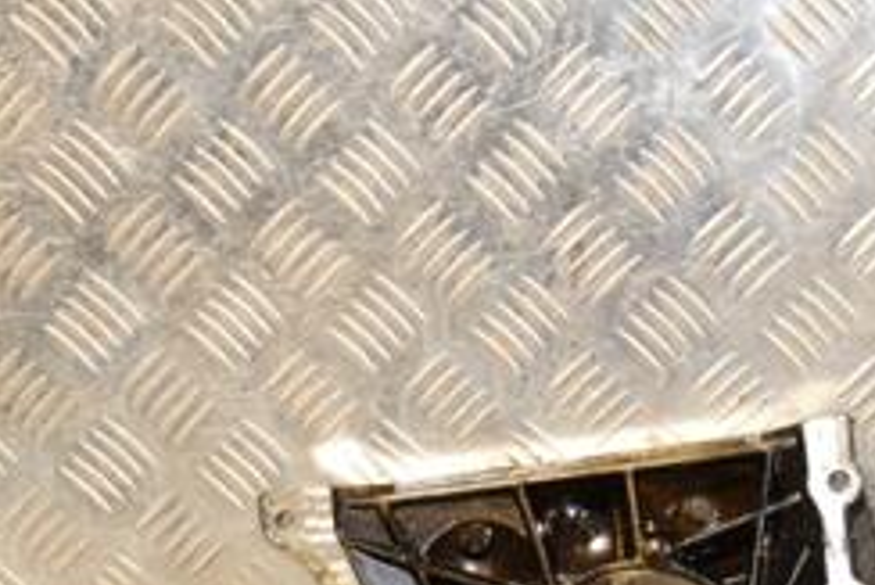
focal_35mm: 96
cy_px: 711
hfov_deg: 21.1
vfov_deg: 13.8
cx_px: 610
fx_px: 2335
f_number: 5.6
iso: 800
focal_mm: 26
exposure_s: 1/200
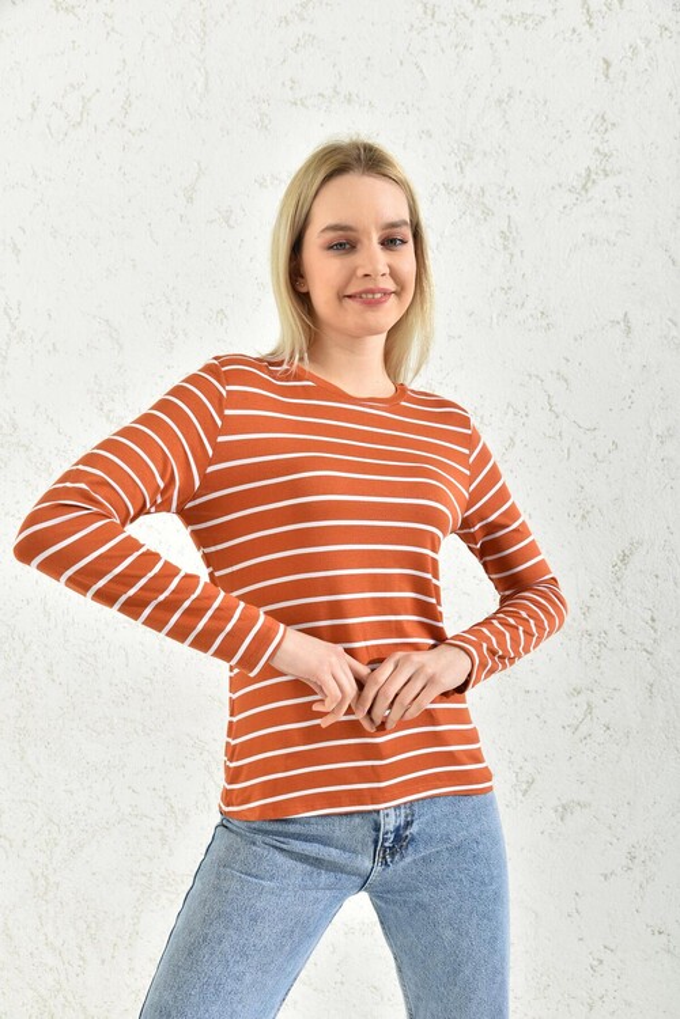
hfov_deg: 37.9
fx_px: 992
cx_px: 340
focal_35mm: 35
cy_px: 510
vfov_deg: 54.4
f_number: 7.1
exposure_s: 1/160
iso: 100
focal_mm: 35
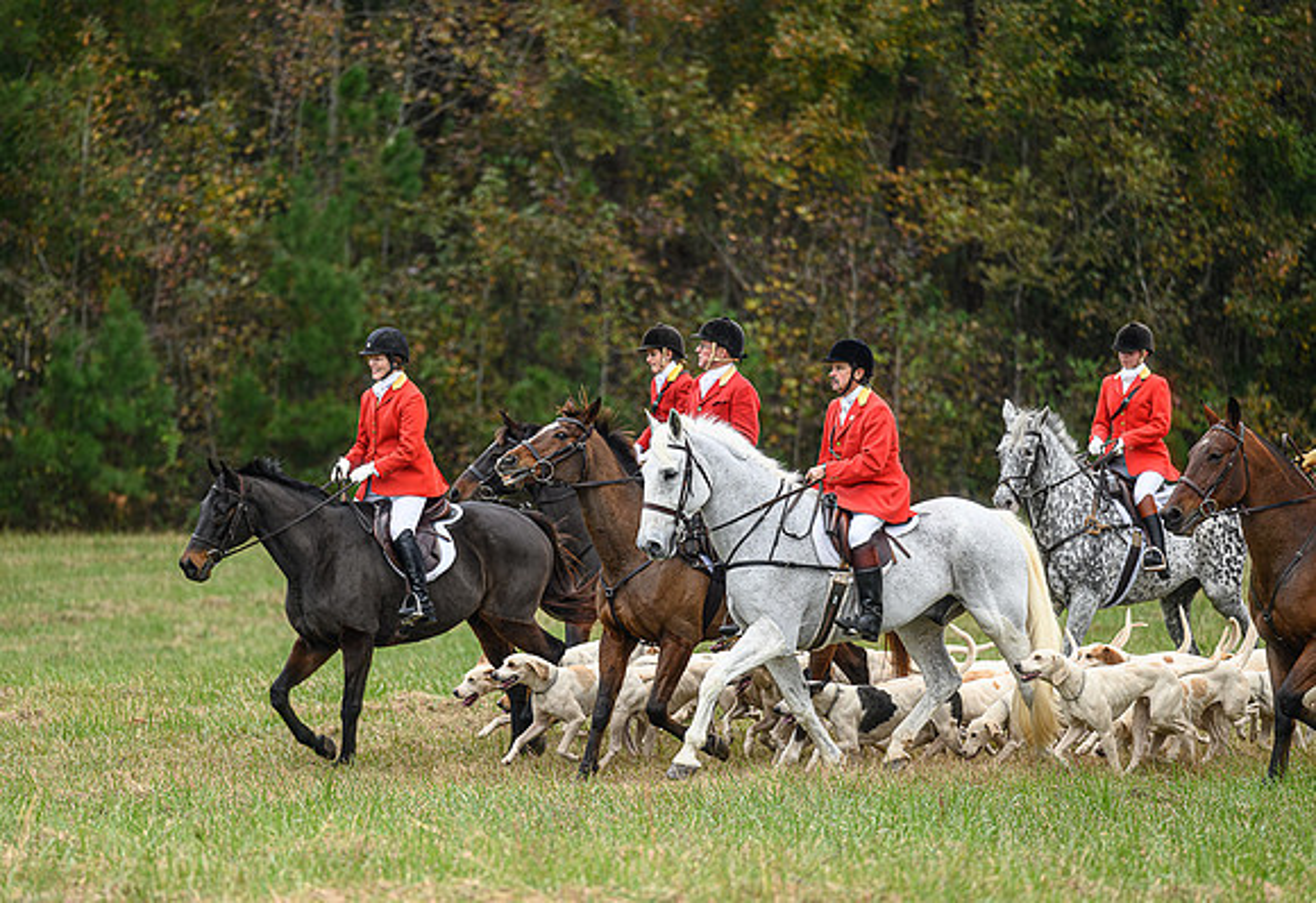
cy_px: 516
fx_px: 9319
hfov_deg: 8.1
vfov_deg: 5.5
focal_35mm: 253
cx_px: 590
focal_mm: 200
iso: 400
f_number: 3.2
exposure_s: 1/500
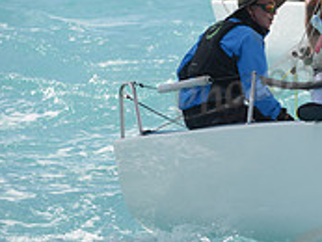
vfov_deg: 2.3
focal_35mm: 645
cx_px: 530
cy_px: 144
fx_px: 6004
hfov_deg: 3.1
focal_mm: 200
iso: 200
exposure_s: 1/1000
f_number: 6.3
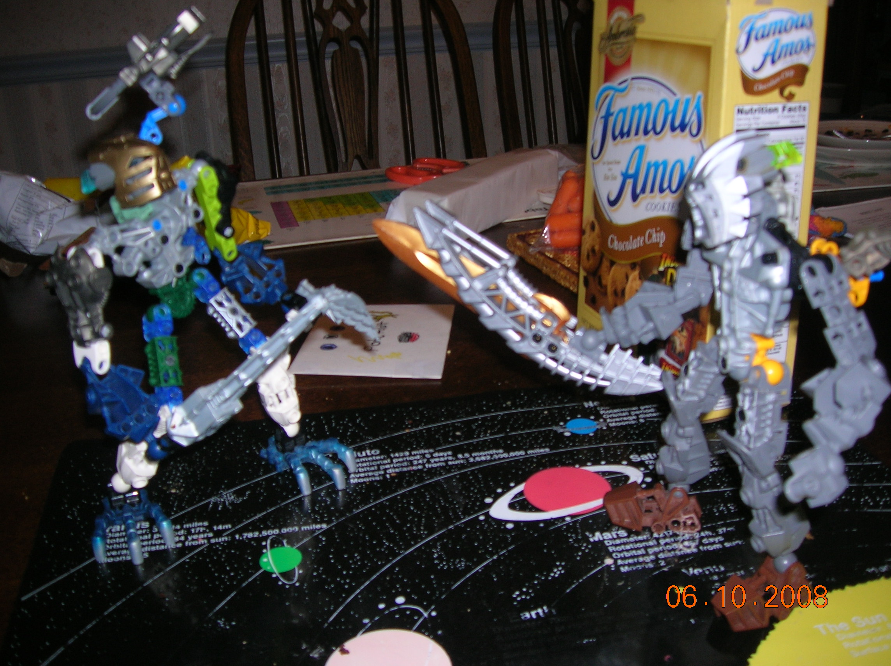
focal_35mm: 34
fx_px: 874
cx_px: 446
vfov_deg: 41.7
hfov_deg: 54.0
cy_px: 333
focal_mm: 5.7
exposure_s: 1/60.1
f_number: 2.9
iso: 50
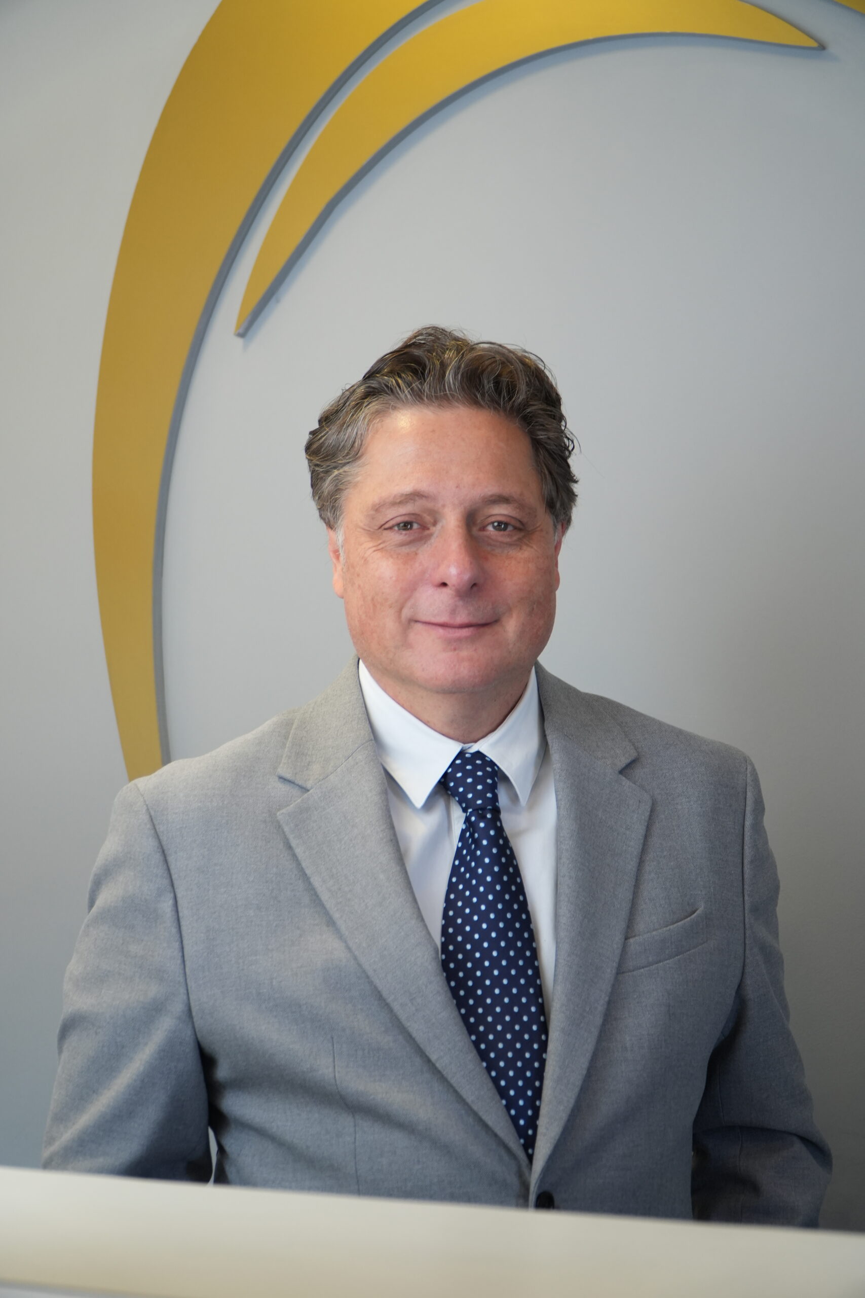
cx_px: 432
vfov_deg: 29.9
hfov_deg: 20.2
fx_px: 2432
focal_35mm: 68
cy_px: 649
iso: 640
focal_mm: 45
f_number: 4
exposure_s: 1/100
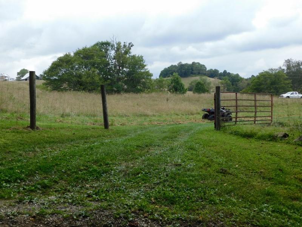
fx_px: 314
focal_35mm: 36
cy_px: 114
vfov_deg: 39.7
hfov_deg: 51.4
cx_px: 151
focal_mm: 6.3
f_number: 3.5
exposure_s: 1/640
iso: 125
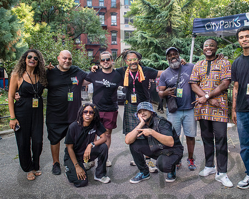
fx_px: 251
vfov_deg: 43.4
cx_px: 148
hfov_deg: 52.5
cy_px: 99
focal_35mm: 34
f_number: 4.5
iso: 1000
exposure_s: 1/320
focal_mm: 24
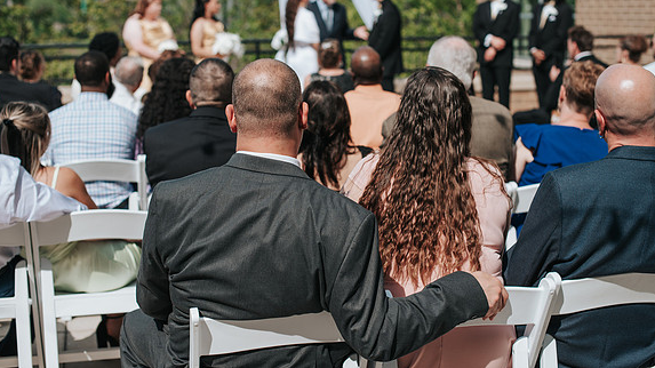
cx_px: 327
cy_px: 155
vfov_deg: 22.6
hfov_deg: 39.2
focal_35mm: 53
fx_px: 920
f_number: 3.2
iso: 180
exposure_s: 1/2000
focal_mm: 50
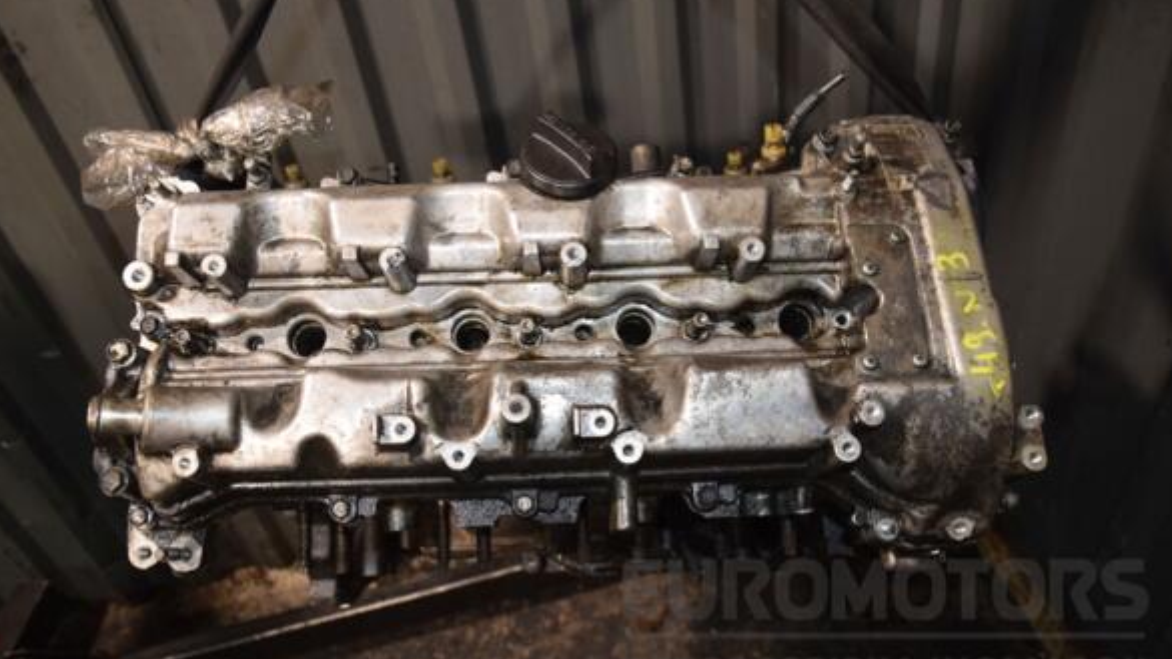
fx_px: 901
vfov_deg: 40.2
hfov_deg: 66.1
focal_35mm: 29
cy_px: 322
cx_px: 585
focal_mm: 18
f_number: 5
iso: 800
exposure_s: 1/60
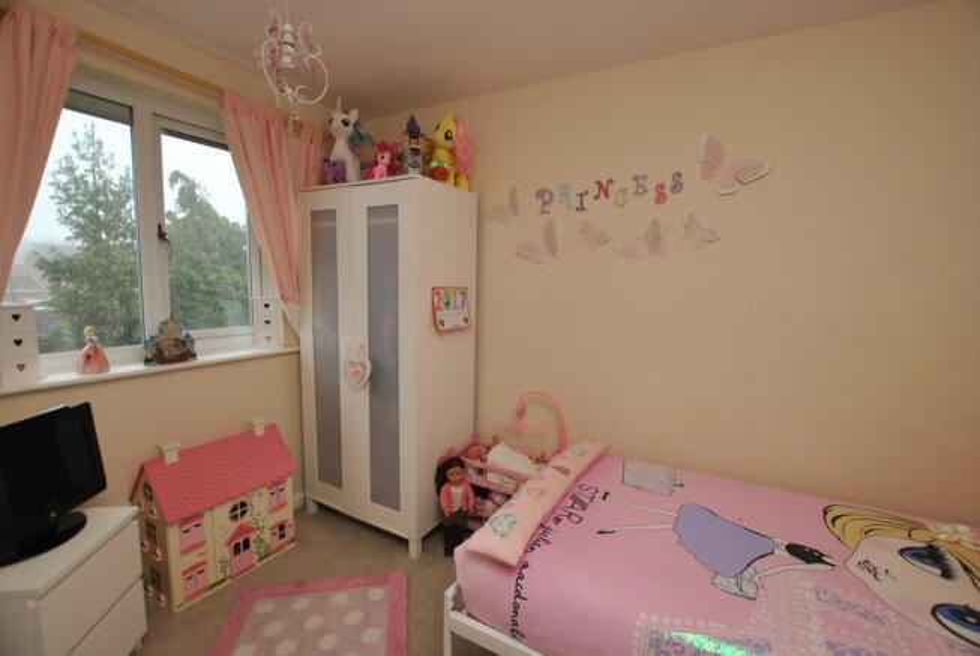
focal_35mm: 15
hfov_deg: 100.3
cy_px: 328
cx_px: 490
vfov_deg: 77.5
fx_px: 409
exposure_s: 1/60
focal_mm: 10
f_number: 4
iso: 200
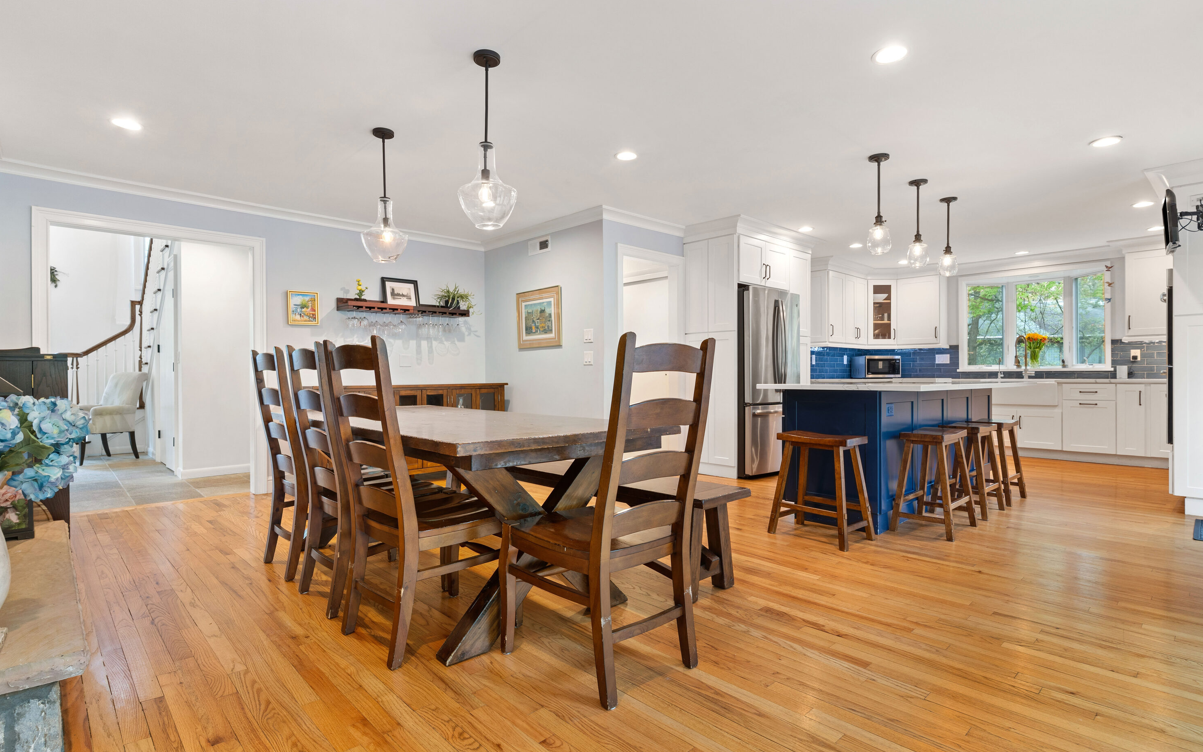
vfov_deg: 65.0
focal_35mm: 18
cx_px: 607
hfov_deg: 91.1
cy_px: 378
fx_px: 590
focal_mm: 17
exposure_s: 1/1.67
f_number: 8
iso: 320
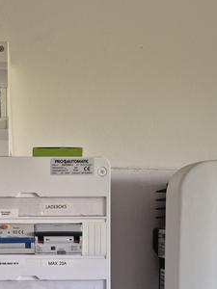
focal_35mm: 46
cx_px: 28
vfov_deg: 39.3
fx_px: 384
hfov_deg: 30.3
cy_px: 240
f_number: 1.8
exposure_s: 1/100
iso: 400
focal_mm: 5.4
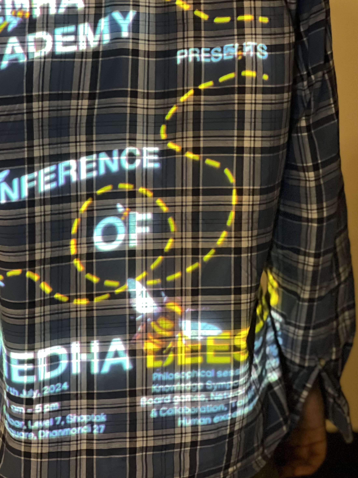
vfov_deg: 18.5
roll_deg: +1.0
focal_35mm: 106
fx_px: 1462
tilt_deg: -13.7
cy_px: 227
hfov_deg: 14.0
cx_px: 137
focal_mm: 9
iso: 640
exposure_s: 1/15
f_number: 2.8
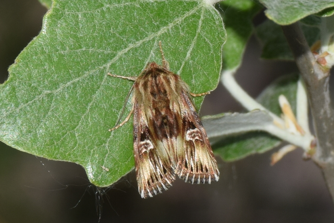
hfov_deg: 9.8
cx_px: 167
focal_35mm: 210
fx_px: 1950
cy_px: 112
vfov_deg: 6.6
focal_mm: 140
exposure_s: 1/160
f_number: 13
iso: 100
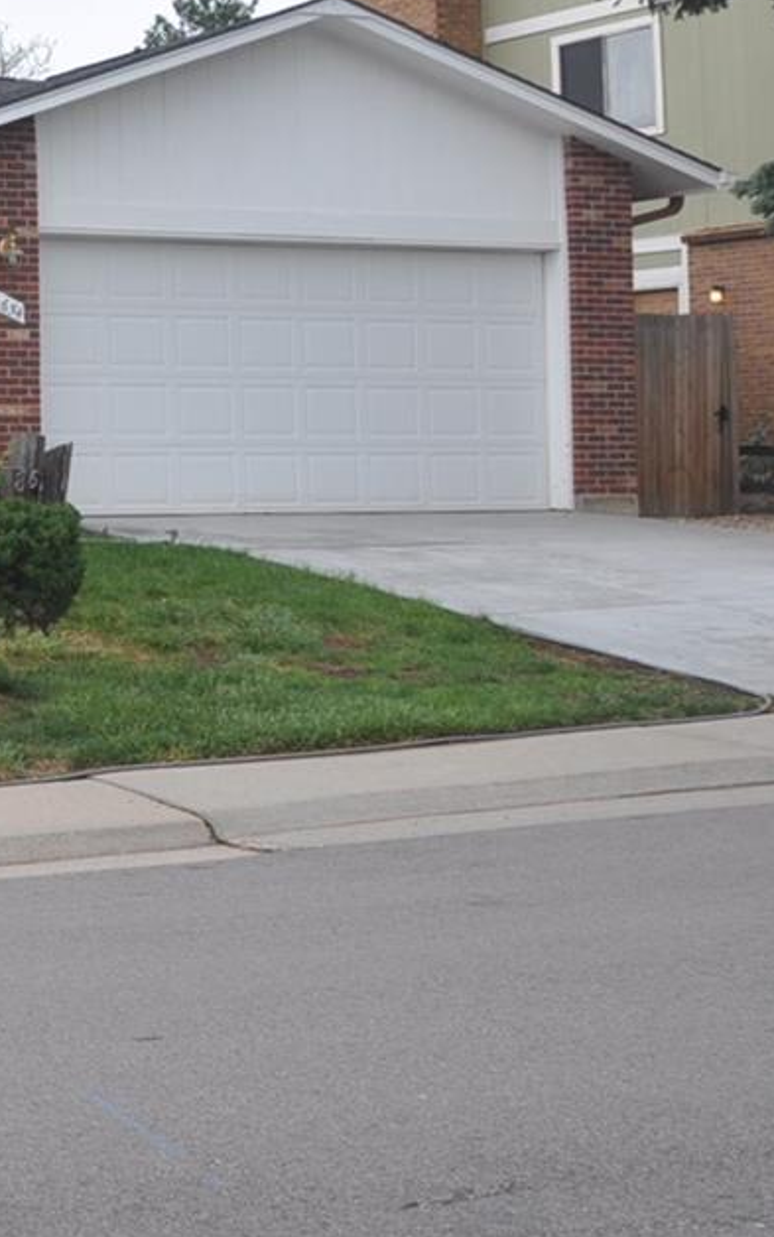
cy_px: 353
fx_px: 2360
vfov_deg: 29.0
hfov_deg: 15.2
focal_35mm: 70
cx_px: -748
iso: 200
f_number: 11
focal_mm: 18
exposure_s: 1/125
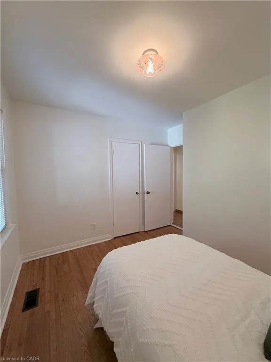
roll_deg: +0.1
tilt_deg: -2.8
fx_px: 146
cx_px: 136
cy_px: 181
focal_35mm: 14
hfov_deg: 85.7
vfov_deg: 102.1
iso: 250
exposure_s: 1/120
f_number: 2.2
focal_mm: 2.22
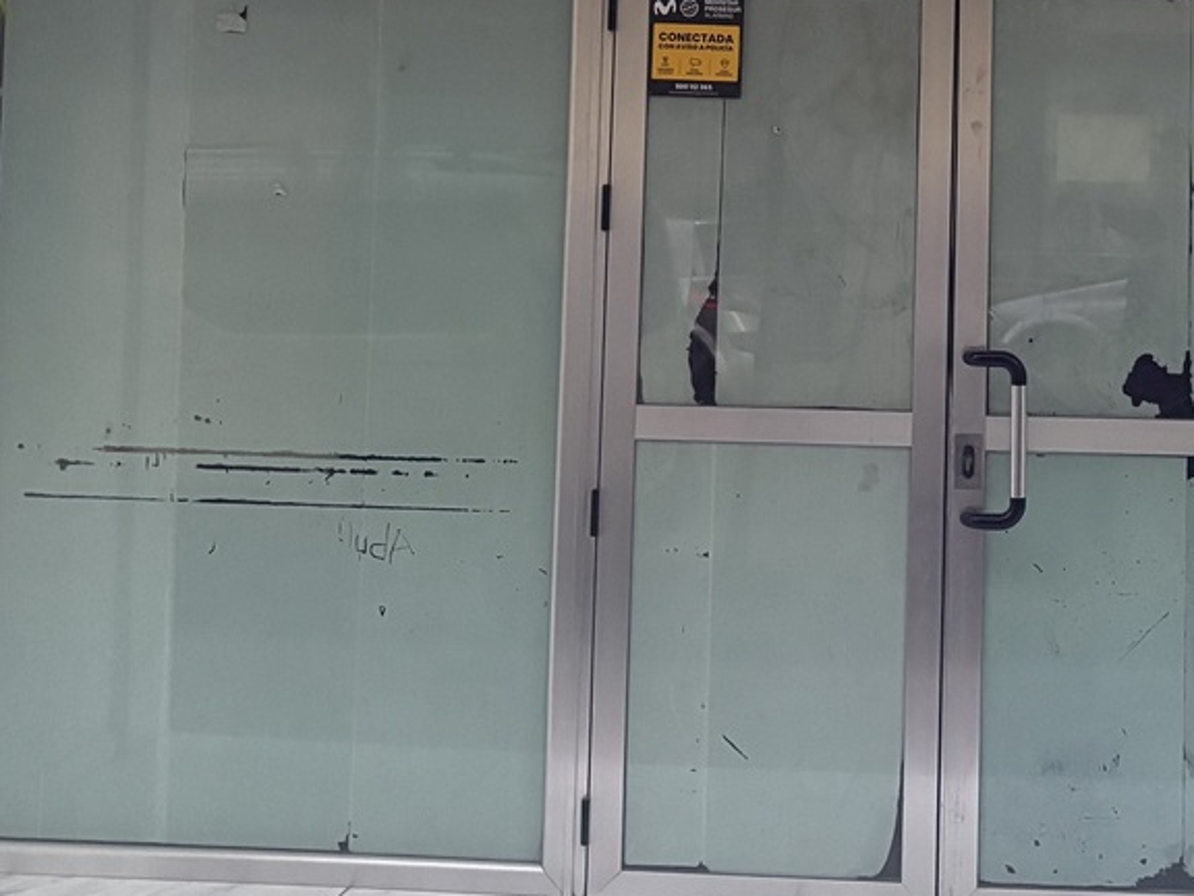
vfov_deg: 21.8
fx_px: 2242
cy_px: 2
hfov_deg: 28.9
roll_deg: -1.6
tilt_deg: +3.1
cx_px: 1026
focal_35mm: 65
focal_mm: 5.96
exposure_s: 1/25
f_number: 1.6
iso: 500
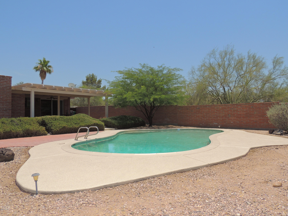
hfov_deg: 63.4
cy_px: 108
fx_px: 233
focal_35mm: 28
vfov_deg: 49.7
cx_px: 144
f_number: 3.1
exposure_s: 1/1600
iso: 100
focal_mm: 4.9
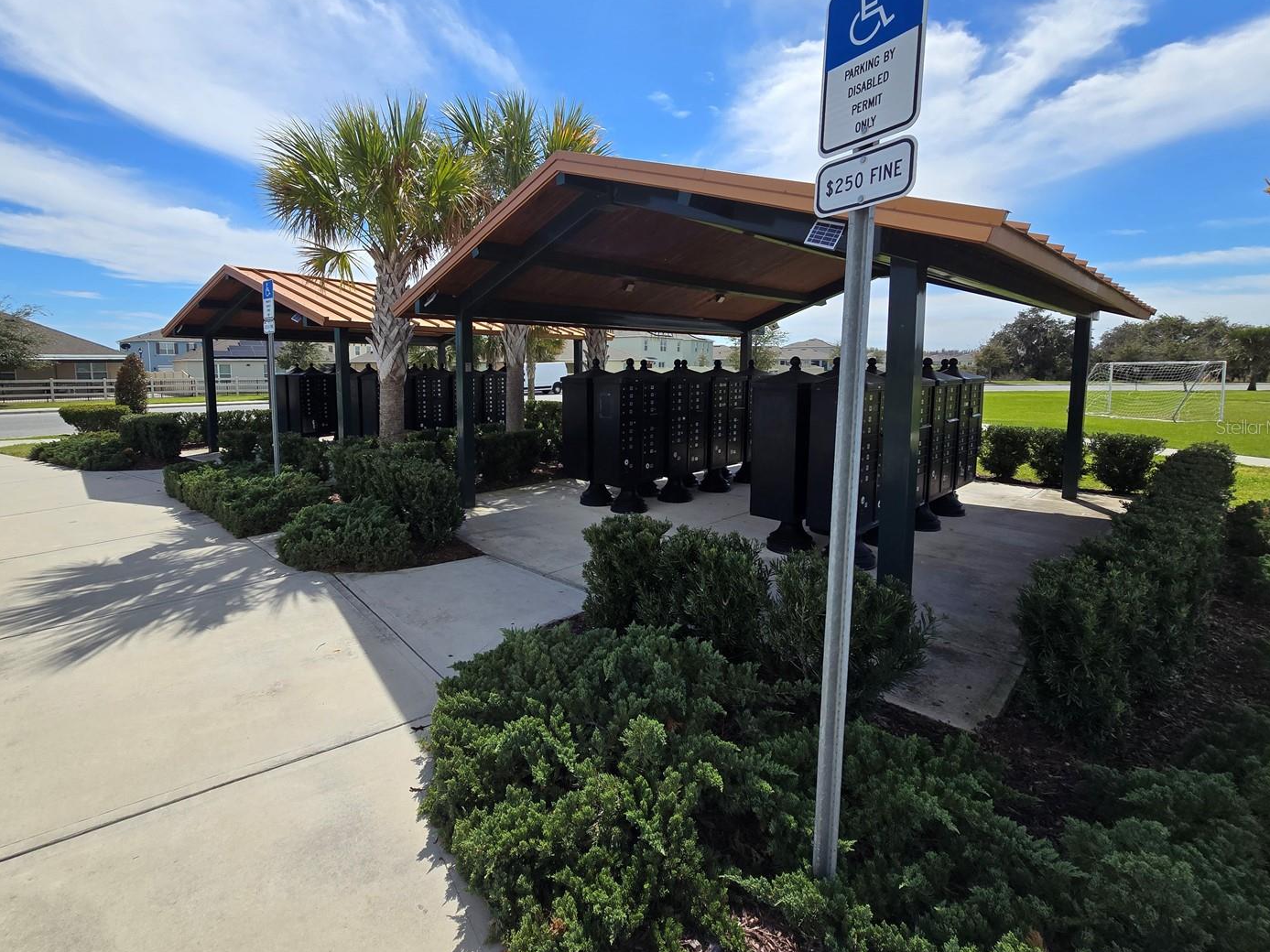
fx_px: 550
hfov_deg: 97.8
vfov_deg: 81.5
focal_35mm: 15
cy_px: 427
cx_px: 570
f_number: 2.2
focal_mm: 2.2
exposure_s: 1/2643
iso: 50
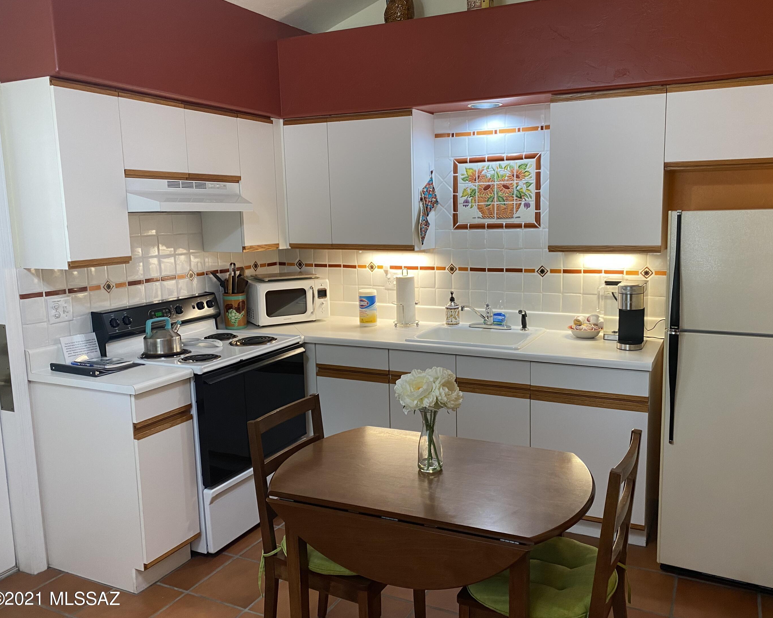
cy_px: 308
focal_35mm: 28
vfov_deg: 51.5
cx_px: 416
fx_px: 641
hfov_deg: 62.1
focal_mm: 4.25
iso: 80
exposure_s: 1/60
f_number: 1.8
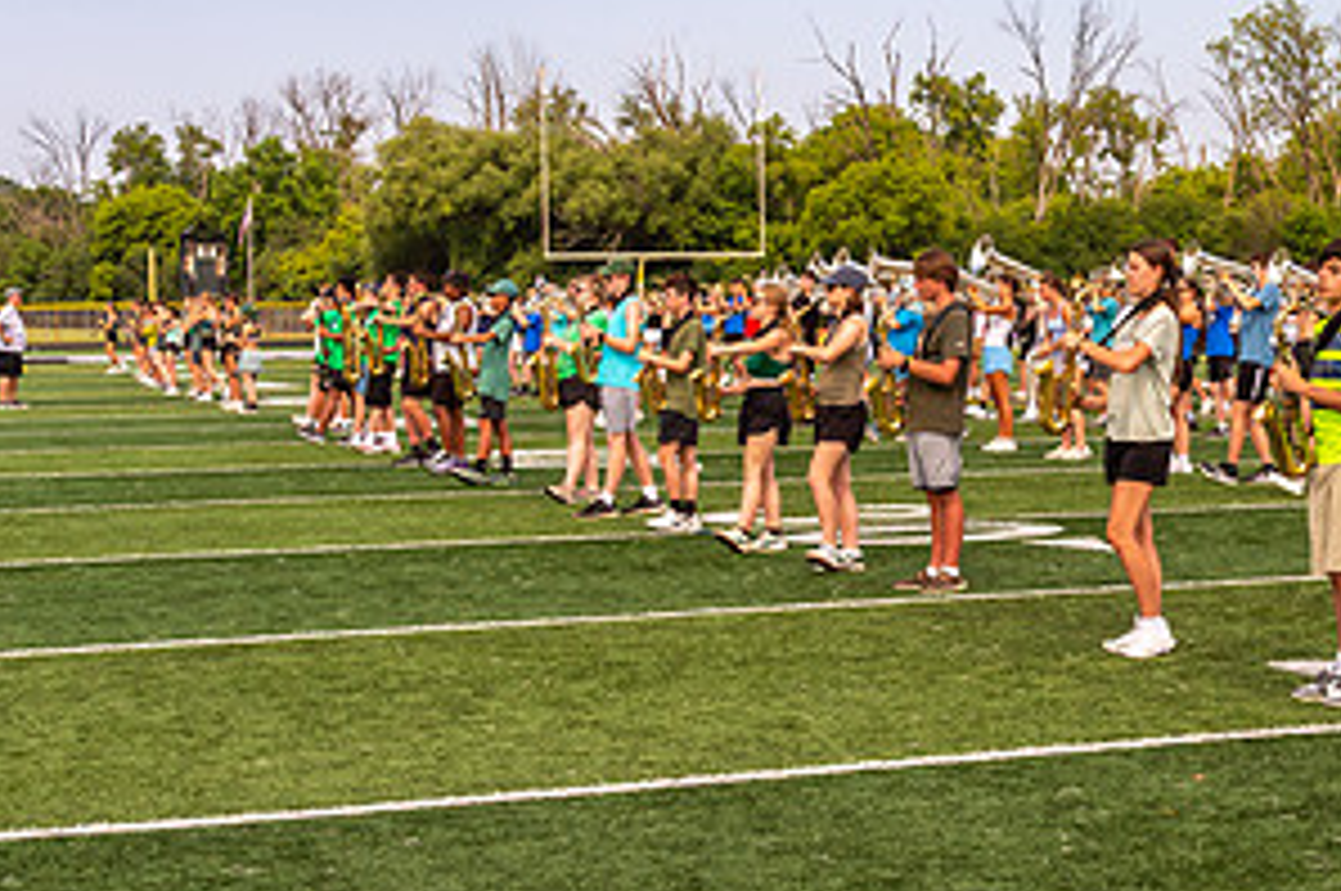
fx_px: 2753
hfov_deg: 26.8
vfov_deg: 18.4
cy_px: 346
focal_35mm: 74
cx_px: 1080
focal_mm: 38
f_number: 13
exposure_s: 1/1250
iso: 1250
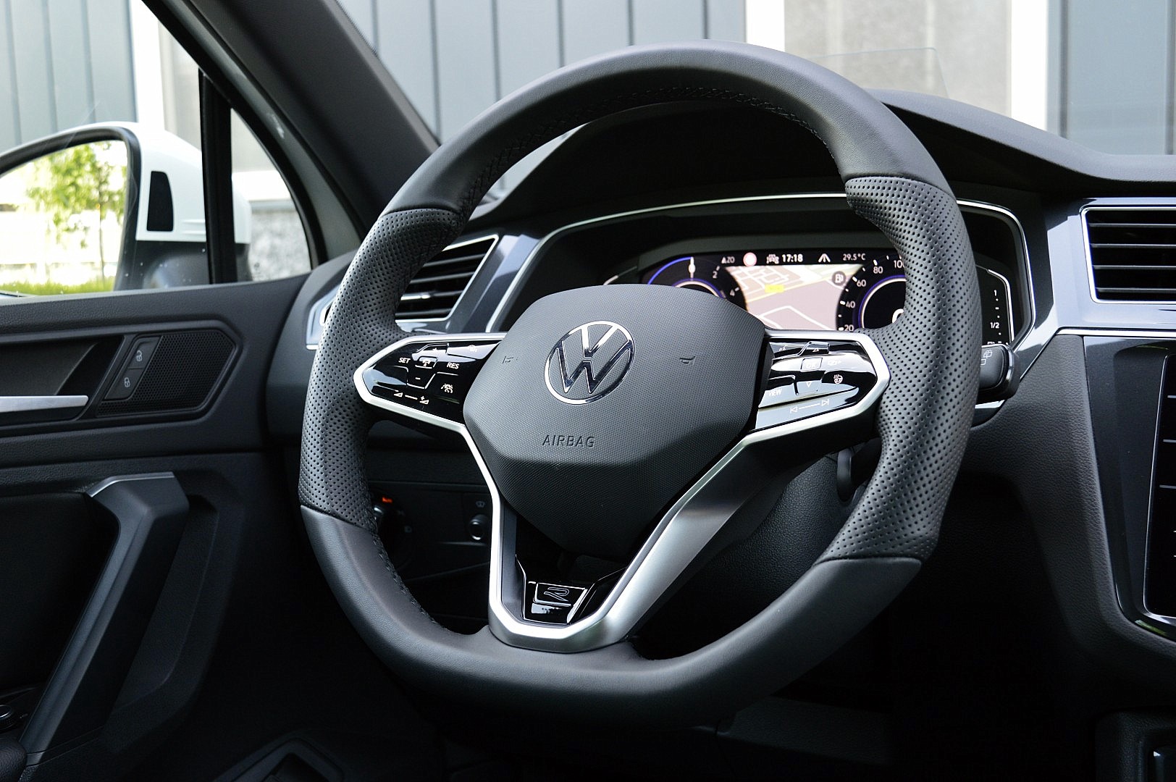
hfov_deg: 48.0
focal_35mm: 40
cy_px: 391
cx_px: 588
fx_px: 1322
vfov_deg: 33.0
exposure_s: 1/60
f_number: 6.3
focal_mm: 27
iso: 800
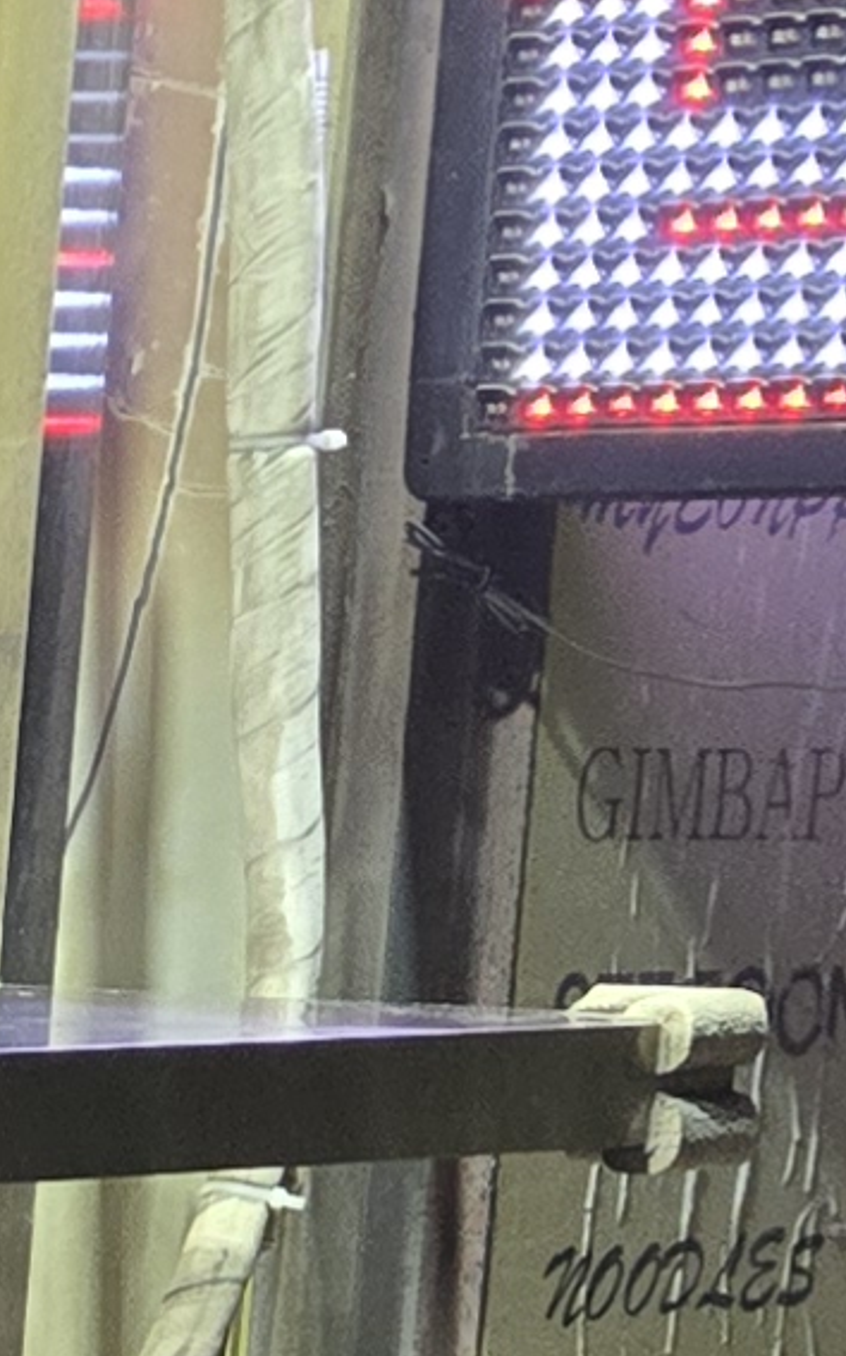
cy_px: 1940
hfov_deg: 6.5
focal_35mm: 172
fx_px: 6350
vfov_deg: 11.7
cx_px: -2160
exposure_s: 1/120
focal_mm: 5.4
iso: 320
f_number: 1.8
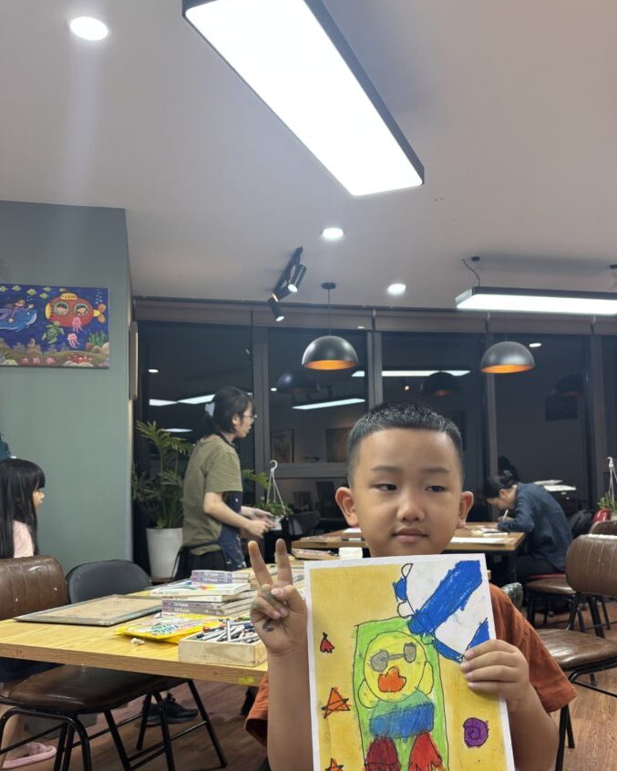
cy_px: 446
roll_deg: -0.3
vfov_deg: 58.5
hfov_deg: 48.5
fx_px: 685
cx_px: 335
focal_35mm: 30
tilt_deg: +2.7
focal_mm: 5.96
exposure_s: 1/100
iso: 100
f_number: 1.6
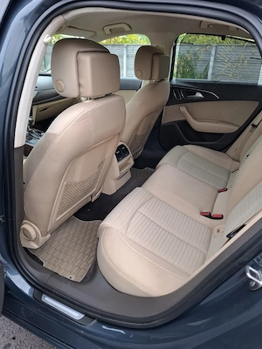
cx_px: 131
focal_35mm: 23
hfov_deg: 58.9
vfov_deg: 73.9
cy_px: 174
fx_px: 232
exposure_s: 1/50
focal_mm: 5.54
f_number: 1.8
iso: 250
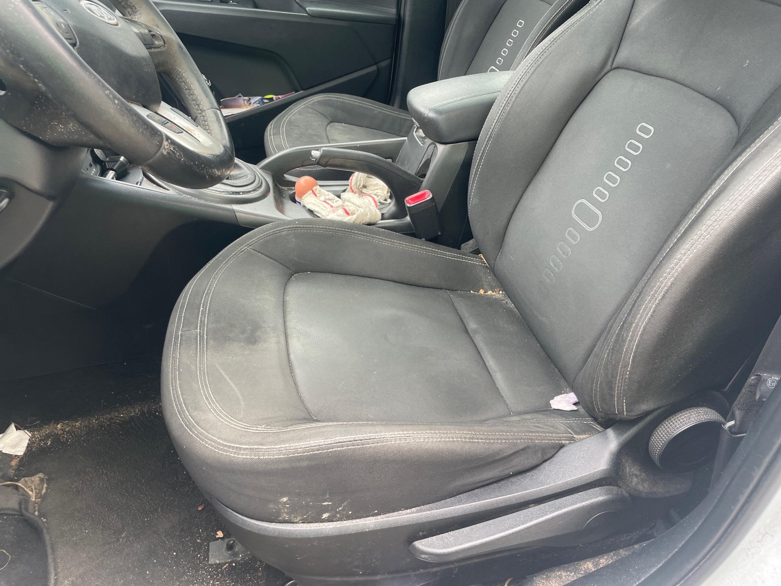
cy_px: 293
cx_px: 390
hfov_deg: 67.3
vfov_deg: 53.1
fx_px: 587
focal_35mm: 26
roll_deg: +1.9
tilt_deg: -34.6
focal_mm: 4.2
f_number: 1.6
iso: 50
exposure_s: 1/121
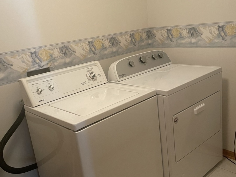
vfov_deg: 53.1
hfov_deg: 67.3
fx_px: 177
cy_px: 88
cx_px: 118
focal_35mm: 26
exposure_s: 1/60
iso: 400
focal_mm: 4.2
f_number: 1.6
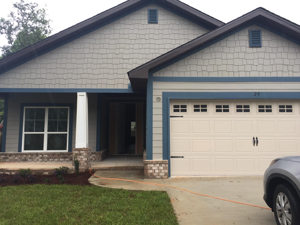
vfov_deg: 48.2
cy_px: 112
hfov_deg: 61.7
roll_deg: -1.2
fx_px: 251
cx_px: 150
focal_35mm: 29
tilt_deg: +5.2
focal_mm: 4.15
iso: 32
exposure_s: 1/120
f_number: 2.2
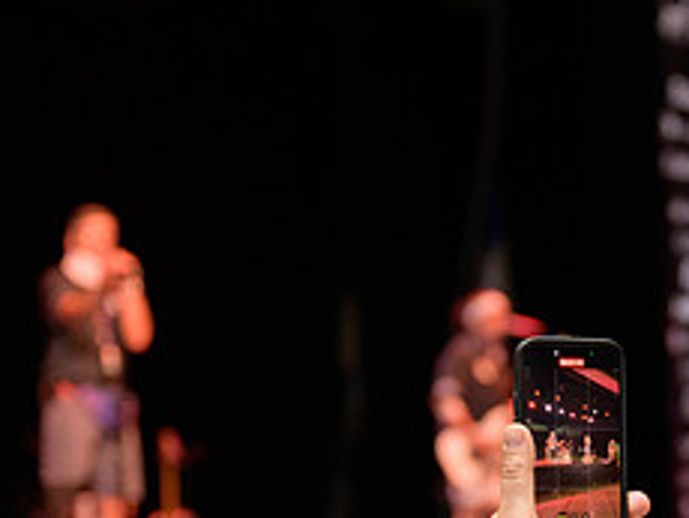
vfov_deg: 13.4
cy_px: 508
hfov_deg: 17.8
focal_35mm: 109
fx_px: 2172
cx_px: 608
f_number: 2.8
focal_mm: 45
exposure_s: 1/200
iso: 2000
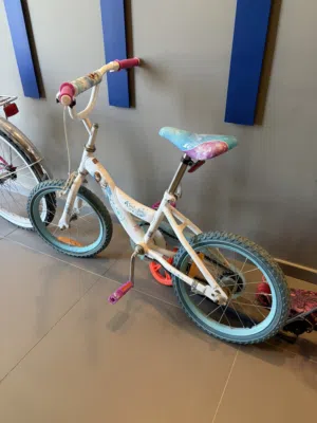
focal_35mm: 26
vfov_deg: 67.3
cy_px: 212
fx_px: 317
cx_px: 158
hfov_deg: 53.1
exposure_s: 1/50
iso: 320
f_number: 1.6
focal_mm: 5.96
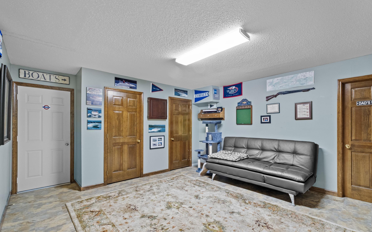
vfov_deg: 71.1
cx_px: 194
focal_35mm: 16
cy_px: 127
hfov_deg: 97.8
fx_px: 162
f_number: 8
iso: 400
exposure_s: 3
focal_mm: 10
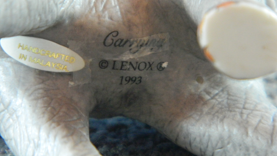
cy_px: 57
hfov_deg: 8.9
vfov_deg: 5.0
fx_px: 1770
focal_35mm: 241
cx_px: 138
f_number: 5.4
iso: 720
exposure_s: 1/10
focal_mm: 39.7
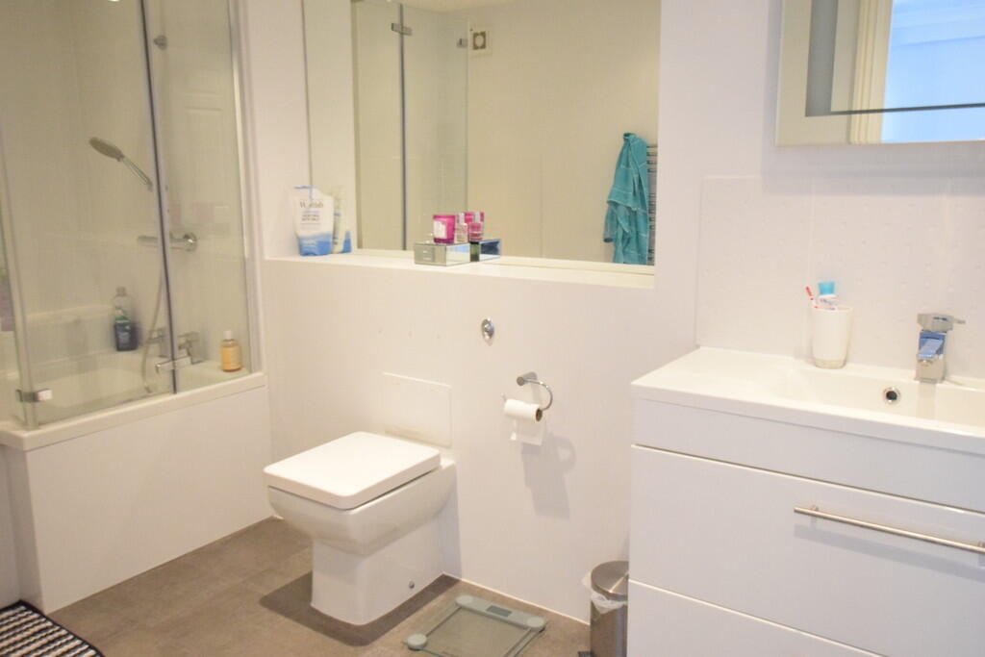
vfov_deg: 43.6
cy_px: 328
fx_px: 821
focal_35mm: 30
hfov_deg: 61.9
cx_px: 492
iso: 6400
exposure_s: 1/100
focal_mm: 20
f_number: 5
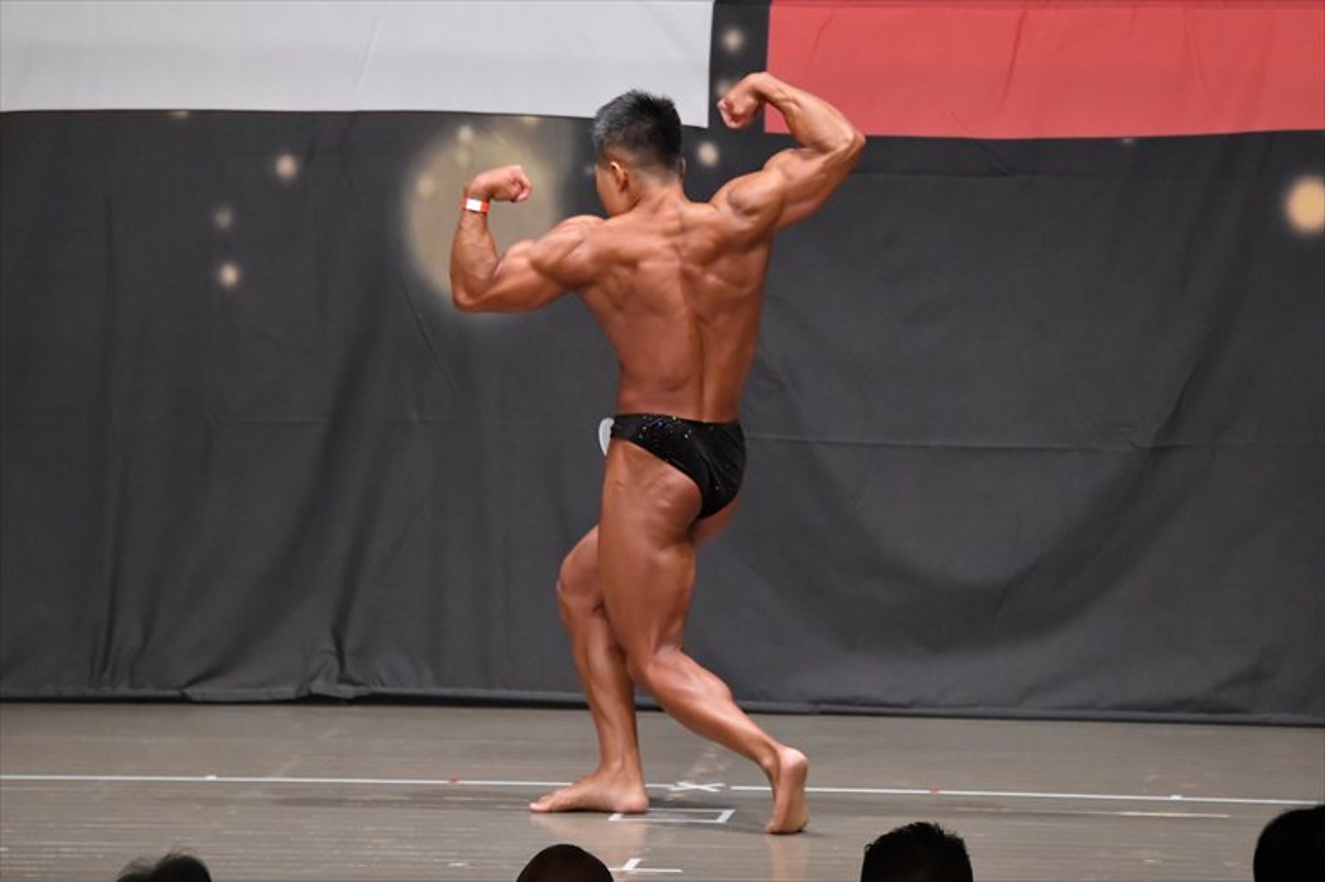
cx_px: 662
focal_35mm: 240
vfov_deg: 5.7
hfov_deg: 8.6
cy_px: 441
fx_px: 8829
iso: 6400
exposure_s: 1/400
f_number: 5.6
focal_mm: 160
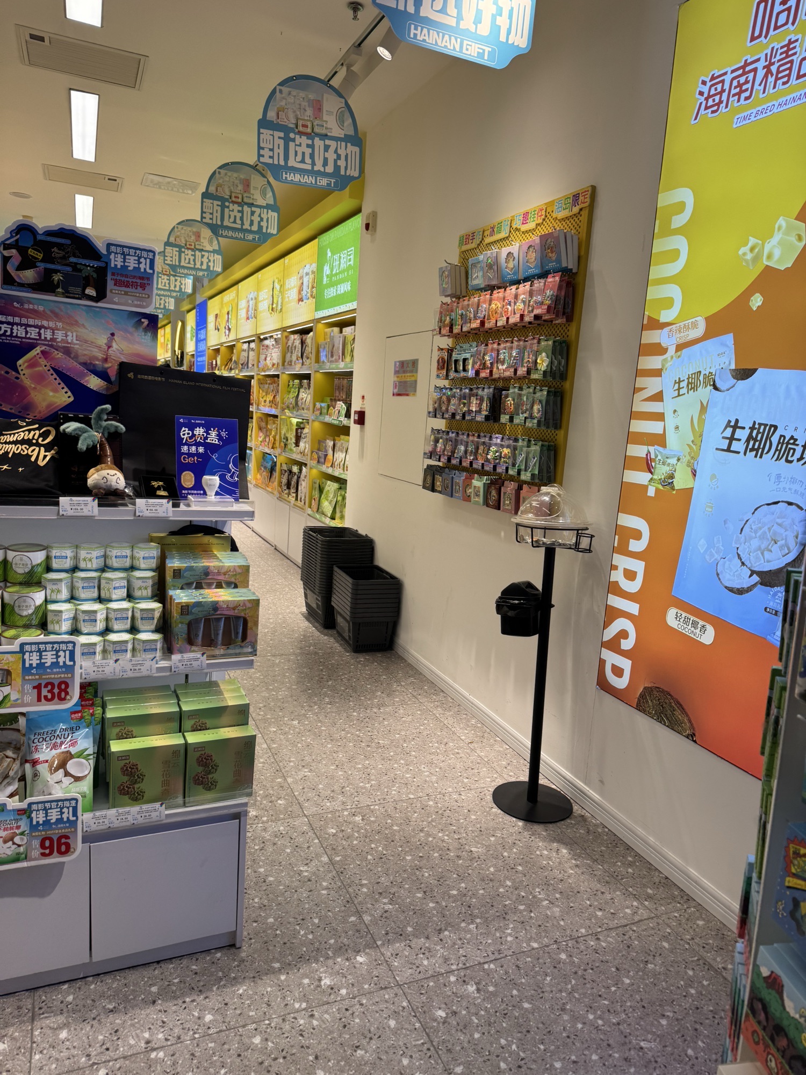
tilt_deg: -6.1
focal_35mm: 24
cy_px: 538
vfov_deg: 71.6
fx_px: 745
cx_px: 403
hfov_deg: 56.8
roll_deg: -1.5
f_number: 1.78
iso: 80
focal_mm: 6.76
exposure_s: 1/293
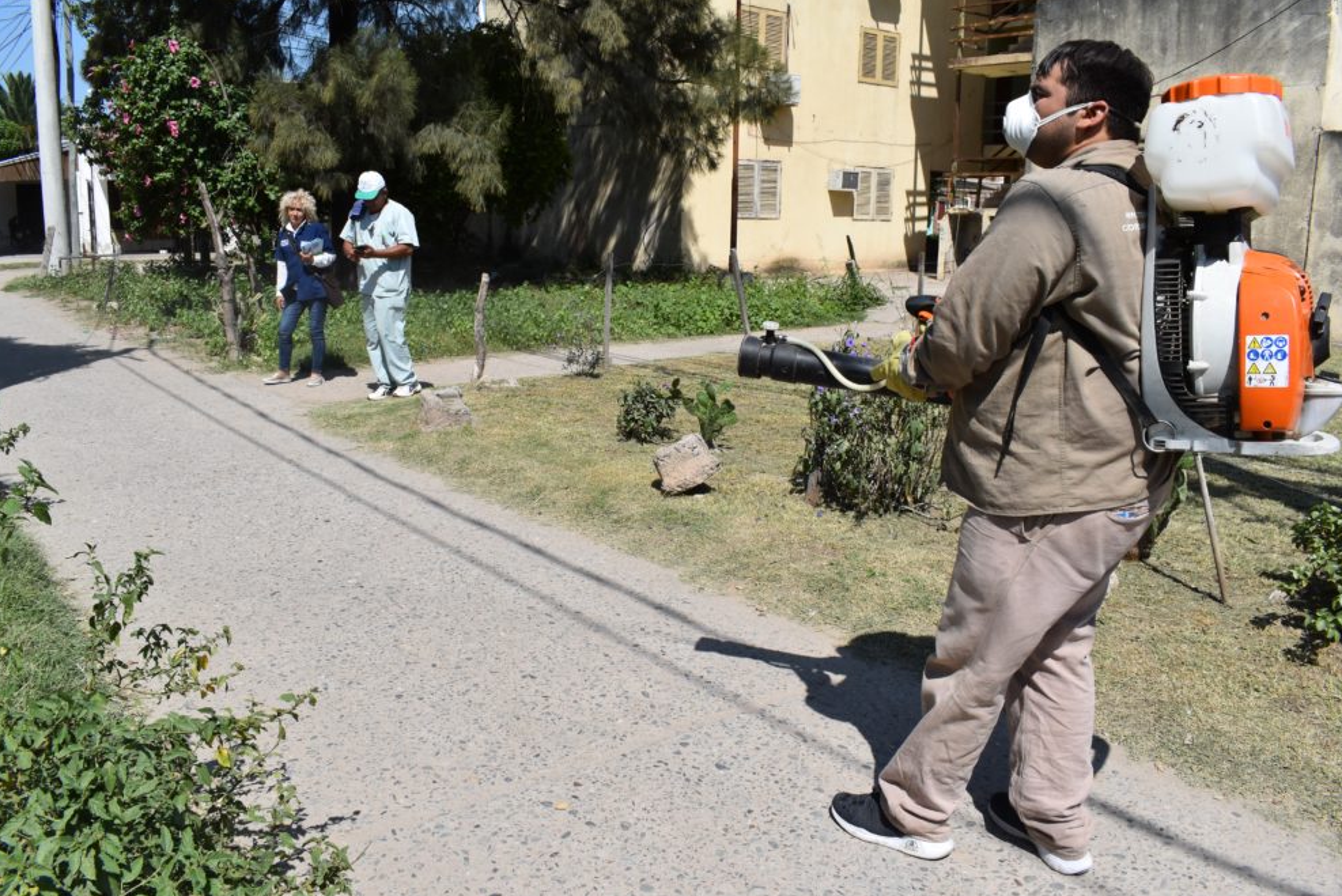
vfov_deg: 46.4
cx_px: 649
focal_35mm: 28
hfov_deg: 65.4
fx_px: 1044
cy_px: 437
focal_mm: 18
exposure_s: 1/400
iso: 200
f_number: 10
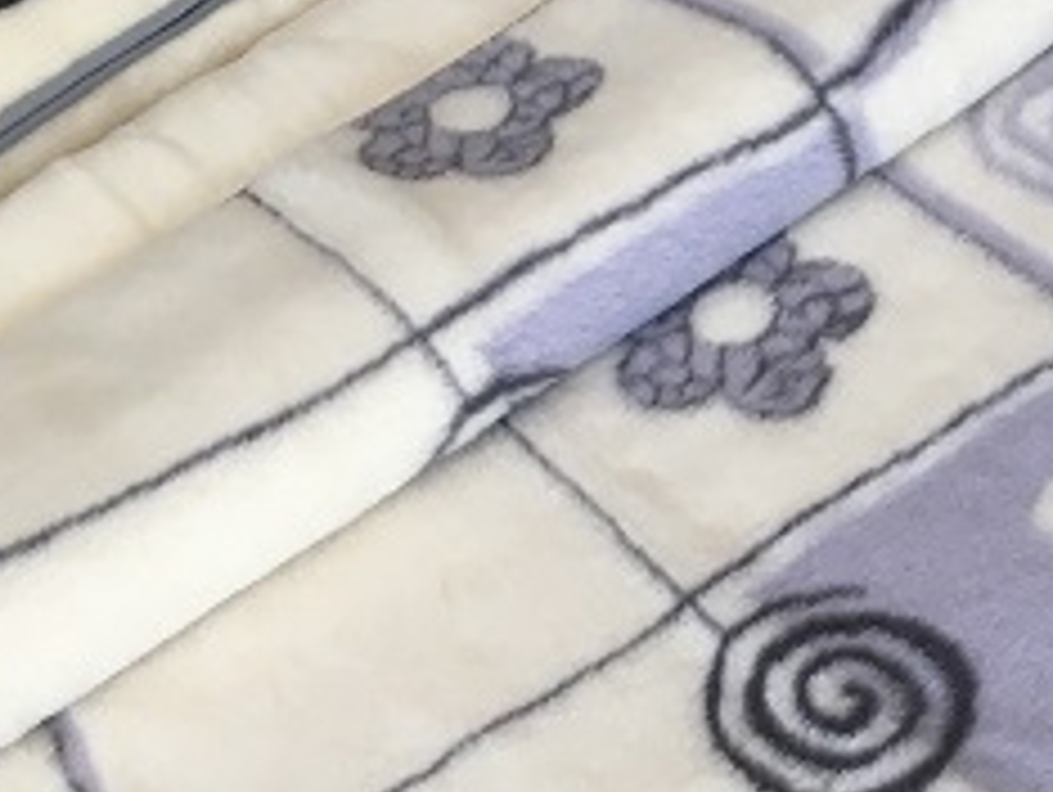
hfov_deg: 19.7
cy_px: 706
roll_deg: +24.0
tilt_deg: -43.8
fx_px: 3015
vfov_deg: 14.8
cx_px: 796
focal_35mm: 99
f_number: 2.2
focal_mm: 4.15
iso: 32
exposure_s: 1/33
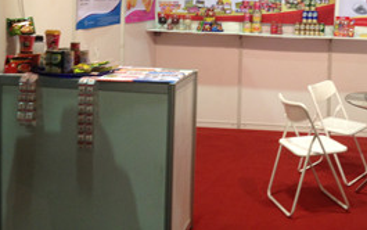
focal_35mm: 56
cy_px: 24
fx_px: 560
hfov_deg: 35.9
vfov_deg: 22.6
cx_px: 247
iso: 125
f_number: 2.4
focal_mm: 4.28
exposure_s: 1/20
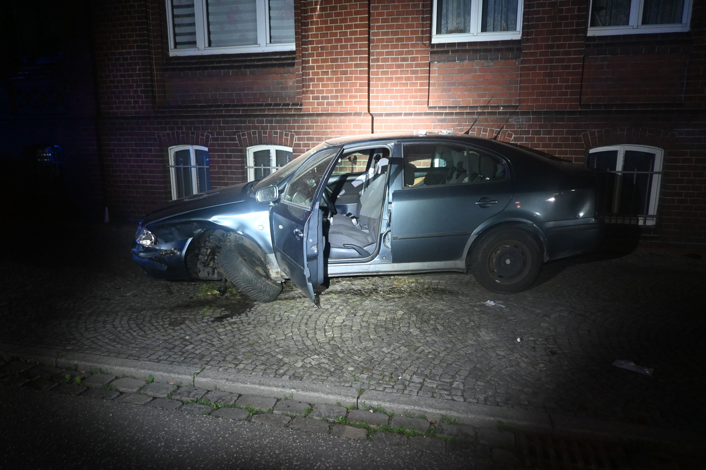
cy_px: 235
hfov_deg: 73.7
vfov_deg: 53.1
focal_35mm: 24
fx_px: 471
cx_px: 353
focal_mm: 16
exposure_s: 1/100
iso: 3200
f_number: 3.5
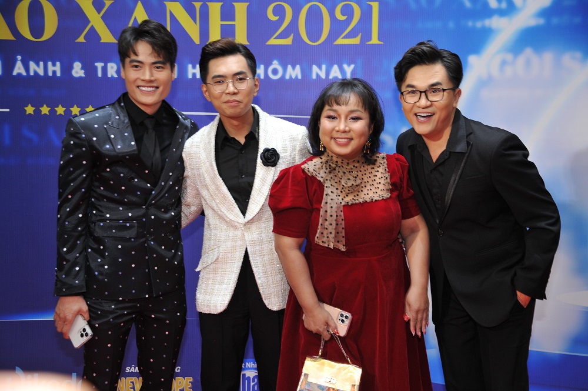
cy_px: 196
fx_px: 1012
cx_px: 294
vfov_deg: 21.9
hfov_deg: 32.4
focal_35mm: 62
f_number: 4.8
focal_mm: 62
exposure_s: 1/60
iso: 1600
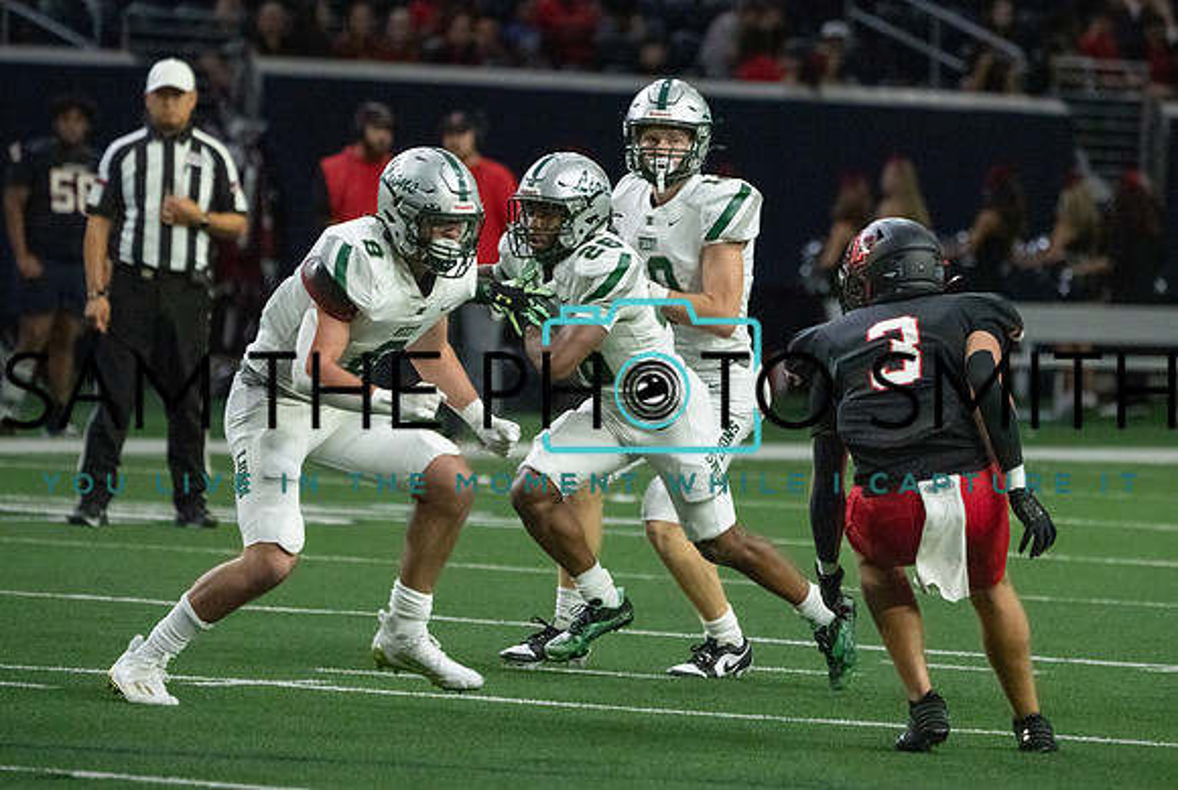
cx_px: 676
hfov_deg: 5.8
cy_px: 345
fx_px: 11565
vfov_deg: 3.9
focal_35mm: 353
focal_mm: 306
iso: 12800
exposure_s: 1/1250
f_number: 5.6
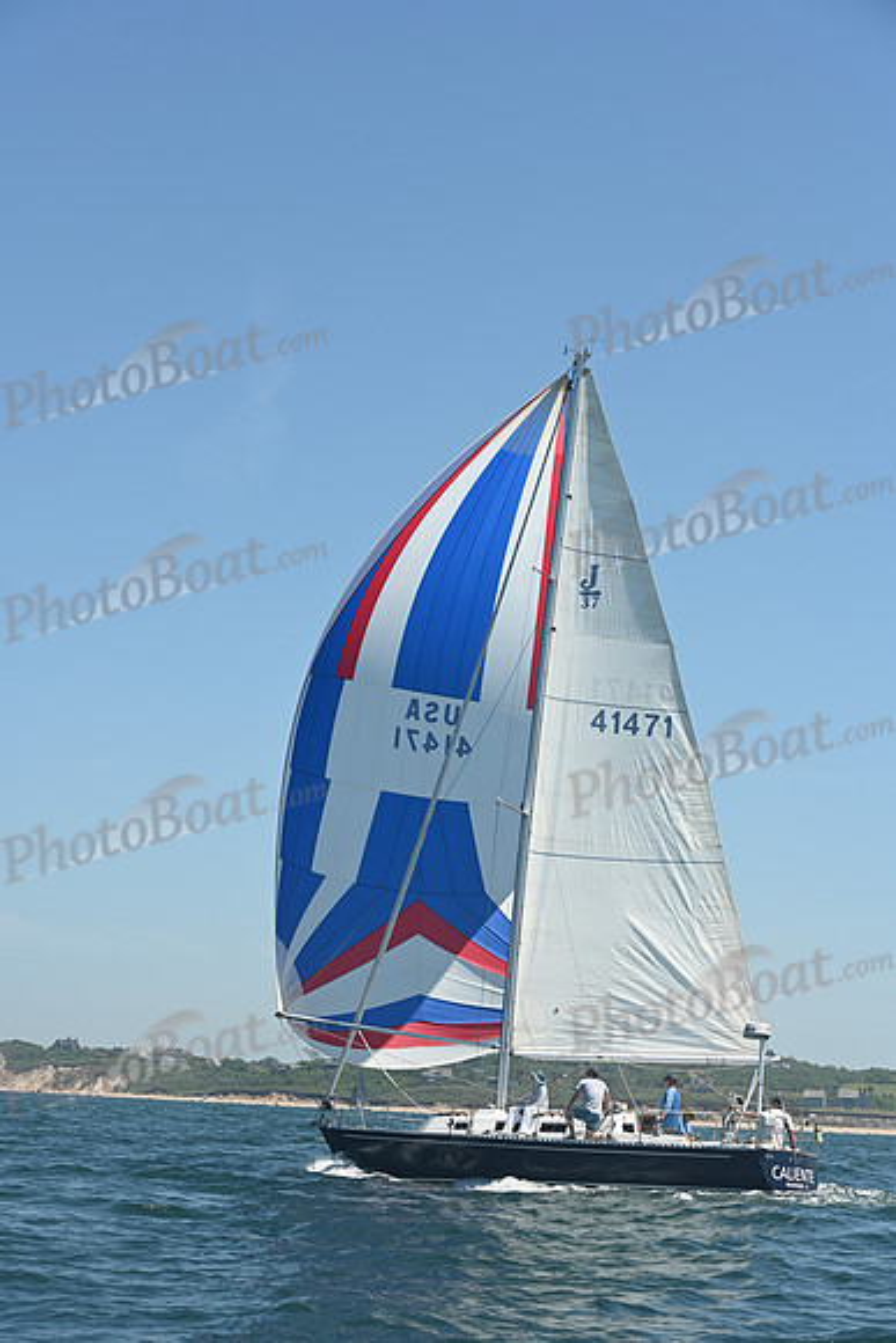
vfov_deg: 28.8
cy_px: 672
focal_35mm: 70
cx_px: 448
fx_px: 2612
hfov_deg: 19.5
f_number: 8
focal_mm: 70
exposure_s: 1/1000
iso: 320
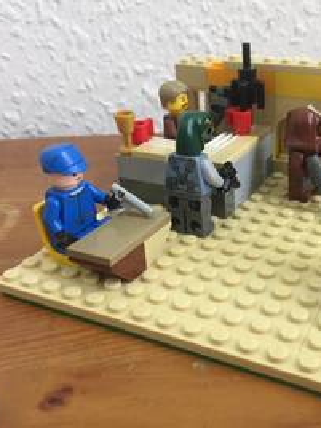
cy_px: 214
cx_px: 246
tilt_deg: -27.6
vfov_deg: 47.9
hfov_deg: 35.9
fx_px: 482
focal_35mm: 39
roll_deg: +1.5
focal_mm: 4.15
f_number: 2.2
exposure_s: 1/33
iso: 200
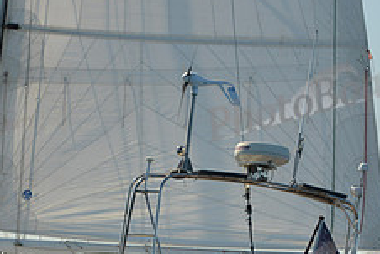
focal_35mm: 347
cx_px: 121
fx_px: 3665
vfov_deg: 4.0
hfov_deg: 5.9
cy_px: 209
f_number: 5
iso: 320
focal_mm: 135
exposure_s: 1/1250
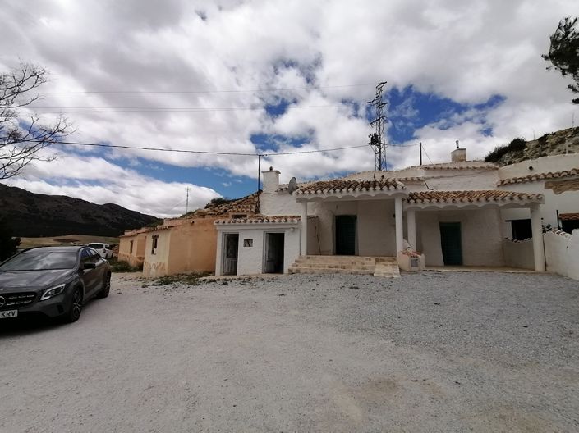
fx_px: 284
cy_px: 216
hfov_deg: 91.1
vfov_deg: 74.7
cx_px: 290
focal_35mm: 17
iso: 50
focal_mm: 2.7
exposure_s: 1/2336
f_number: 2.4
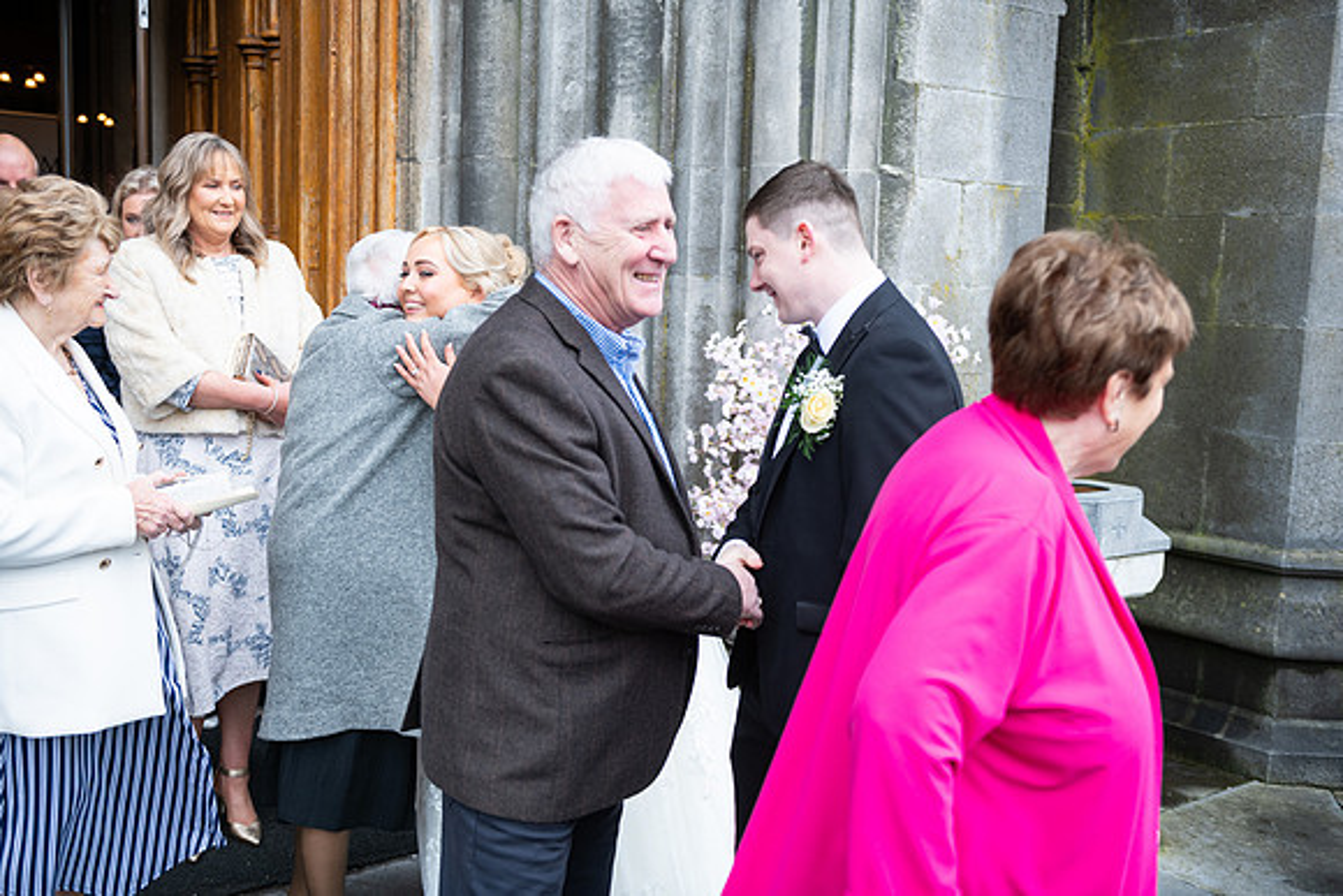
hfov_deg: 50.7
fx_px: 1418
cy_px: 448
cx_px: 672
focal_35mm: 38
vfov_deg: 35.1
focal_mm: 38
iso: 125
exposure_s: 1/160
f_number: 3.5
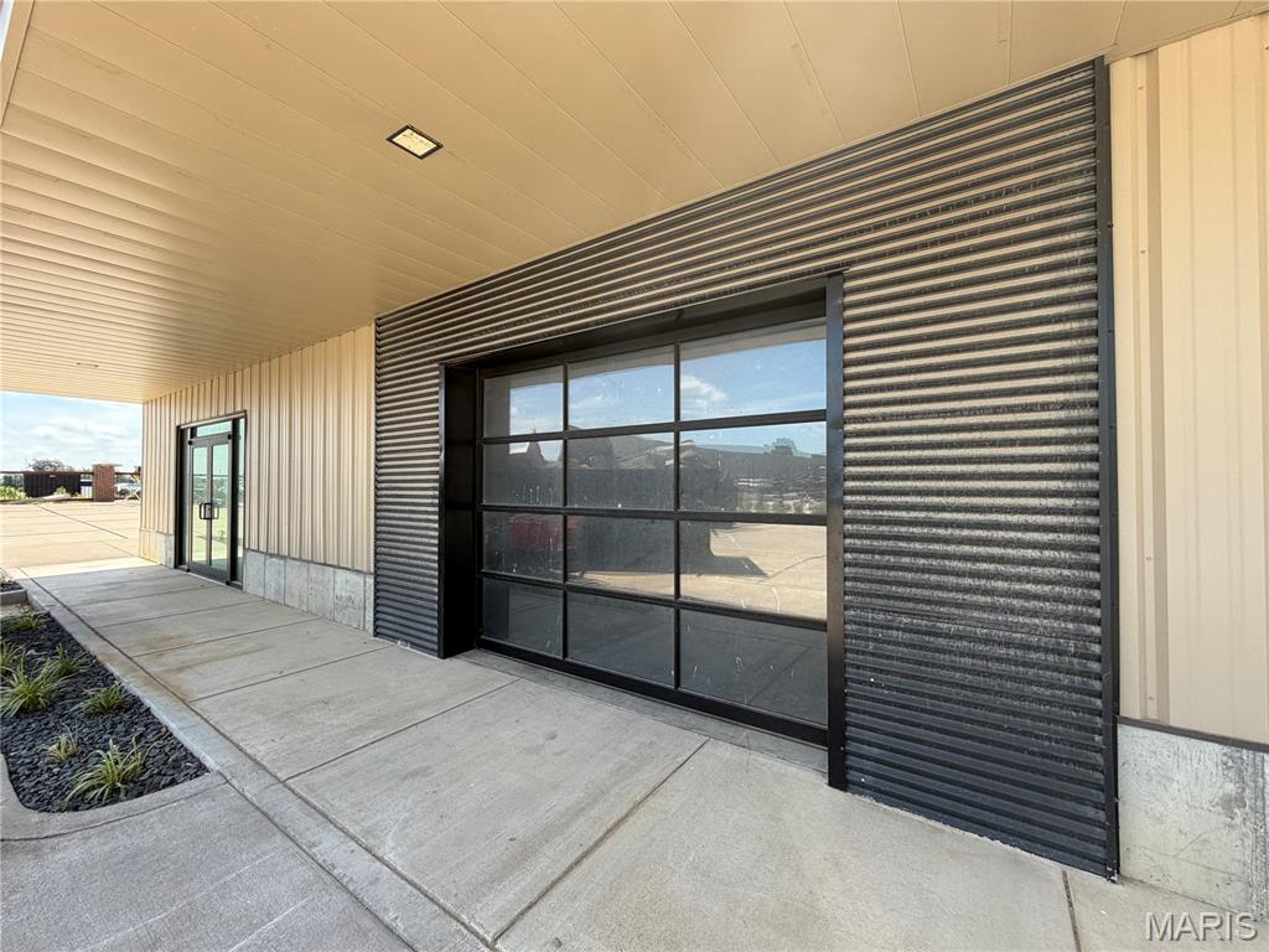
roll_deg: -0.1
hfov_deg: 102.1
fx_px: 513
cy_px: 476
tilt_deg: +0.8
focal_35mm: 14
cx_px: 634
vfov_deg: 85.7
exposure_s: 1/383
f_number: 2.2
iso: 50
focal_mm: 2.22
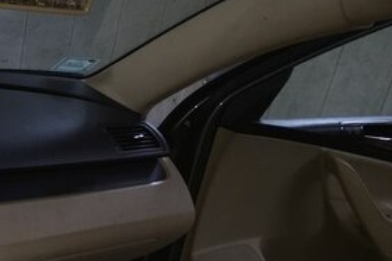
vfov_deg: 18.4
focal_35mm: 71
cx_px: -66
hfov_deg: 25.8
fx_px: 773
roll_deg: -7.1
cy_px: 299
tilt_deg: -26.0
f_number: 2.2
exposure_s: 1/17
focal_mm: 4.15
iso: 32
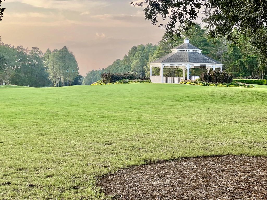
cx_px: 134
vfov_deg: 19.1
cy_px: 100
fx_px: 594
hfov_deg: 25.3
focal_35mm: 77
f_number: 2.8
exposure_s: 1/139
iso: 32
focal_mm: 9
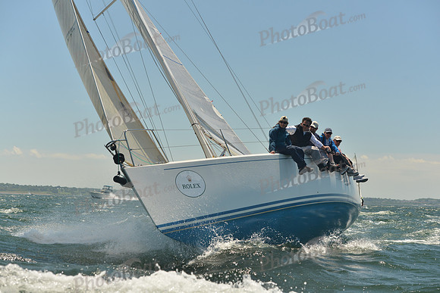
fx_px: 856
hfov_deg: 28.8
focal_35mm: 70
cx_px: 220
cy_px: 146
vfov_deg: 19.5
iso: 400
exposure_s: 1/800
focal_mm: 70
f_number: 5.6
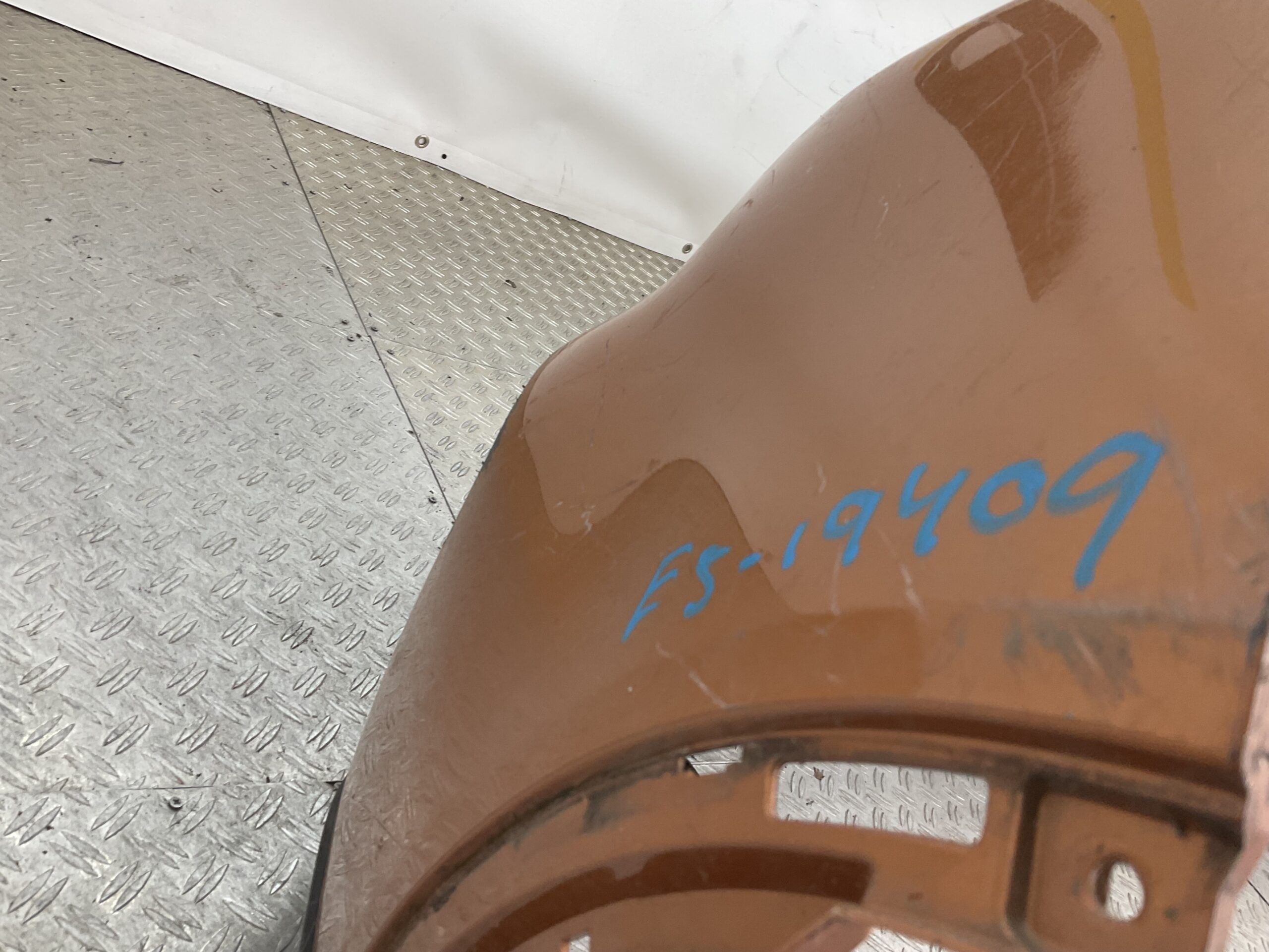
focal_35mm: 29
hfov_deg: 61.7
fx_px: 1063
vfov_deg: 48.2
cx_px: 634
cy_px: 476
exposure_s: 1/100
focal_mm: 3
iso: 25
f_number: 1.8
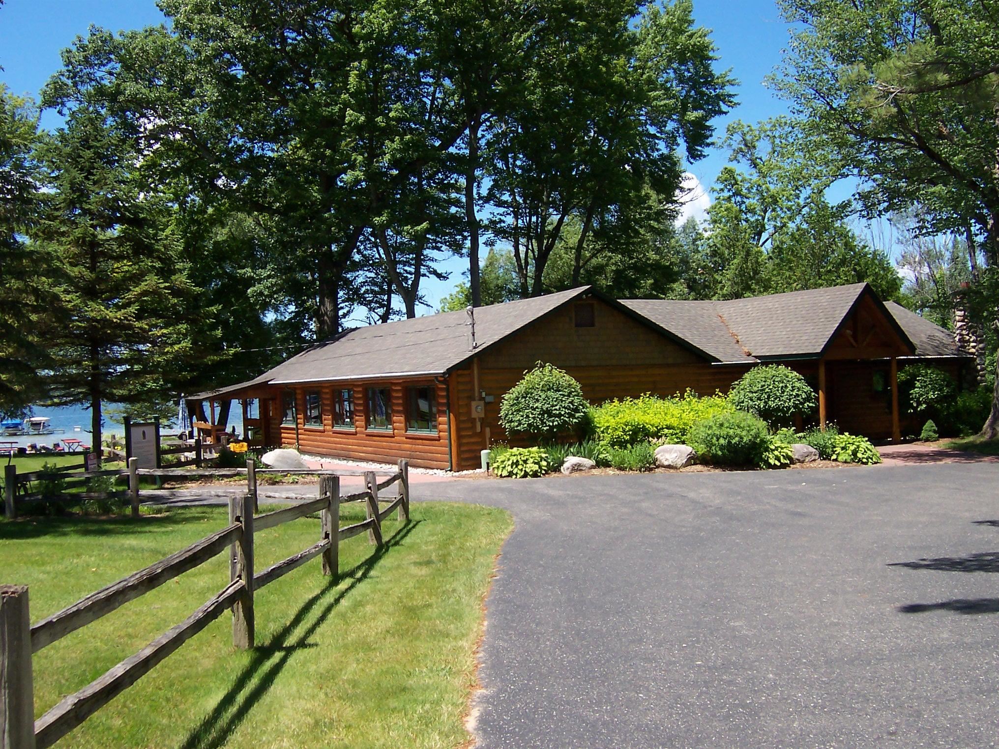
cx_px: 500
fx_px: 1039
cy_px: 374
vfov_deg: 39.7
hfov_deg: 51.4
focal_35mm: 36
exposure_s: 1/500
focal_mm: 5.6
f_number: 4
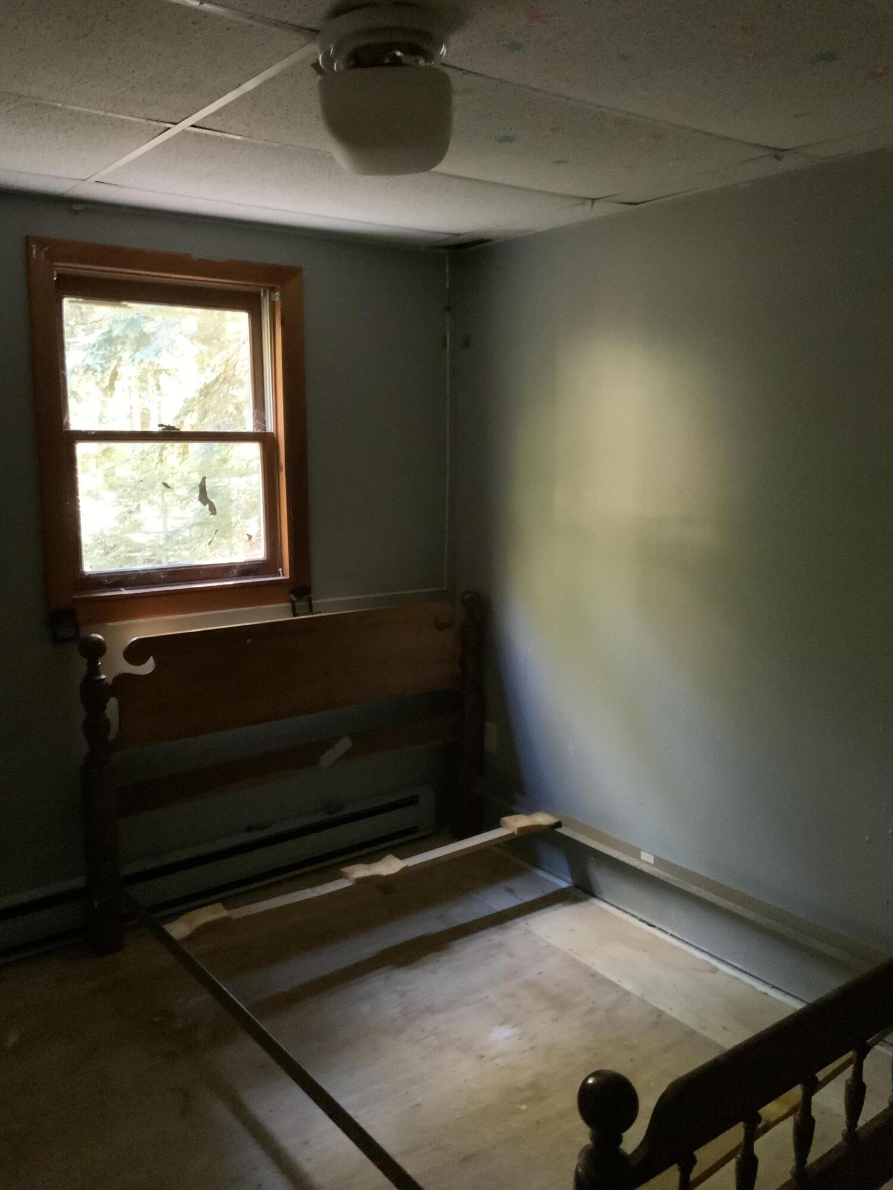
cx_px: 446
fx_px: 997
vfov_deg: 61.7
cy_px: 595
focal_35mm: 29
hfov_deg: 48.2
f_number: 1.8
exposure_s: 1/21
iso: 640
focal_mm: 3
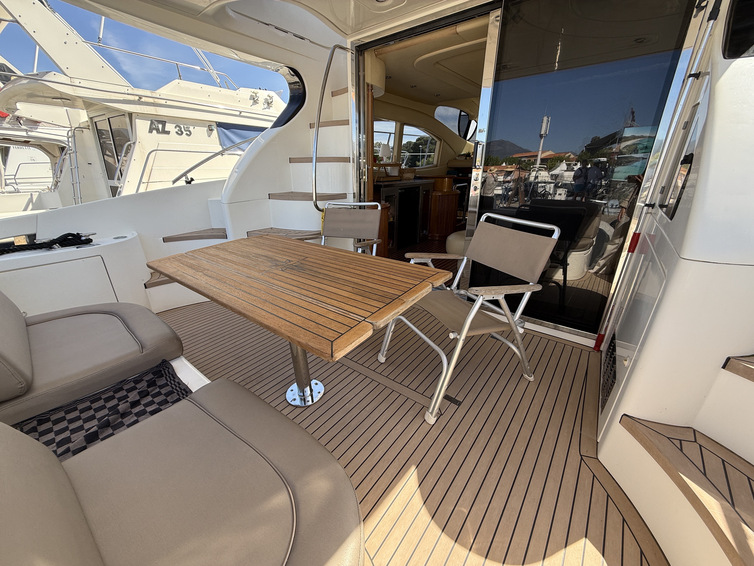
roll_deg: +0.5
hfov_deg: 102.1
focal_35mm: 14
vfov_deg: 85.7
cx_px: 377
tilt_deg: -20.0
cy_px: 283
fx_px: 305
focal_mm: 2.22
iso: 50
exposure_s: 1/316
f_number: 2.2
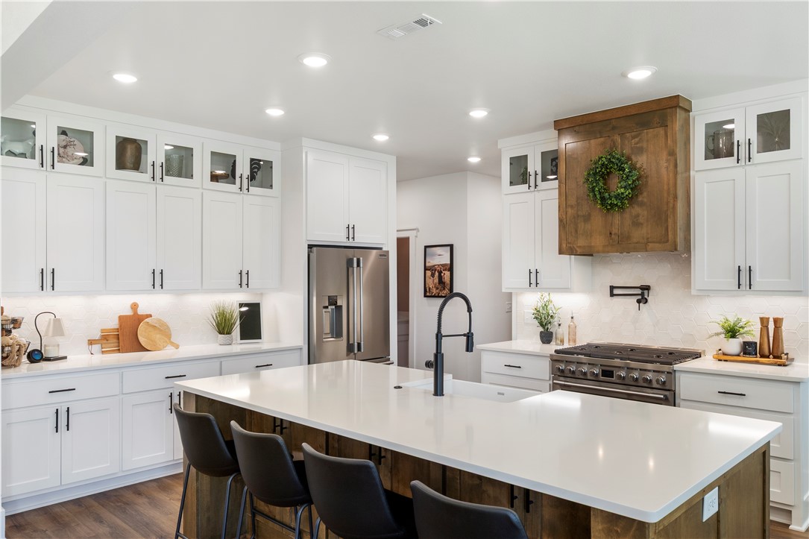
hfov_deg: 71.5
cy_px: 270
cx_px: 404
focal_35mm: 25
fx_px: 562
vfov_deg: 51.3
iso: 320
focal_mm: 17
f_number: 9
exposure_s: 1/40
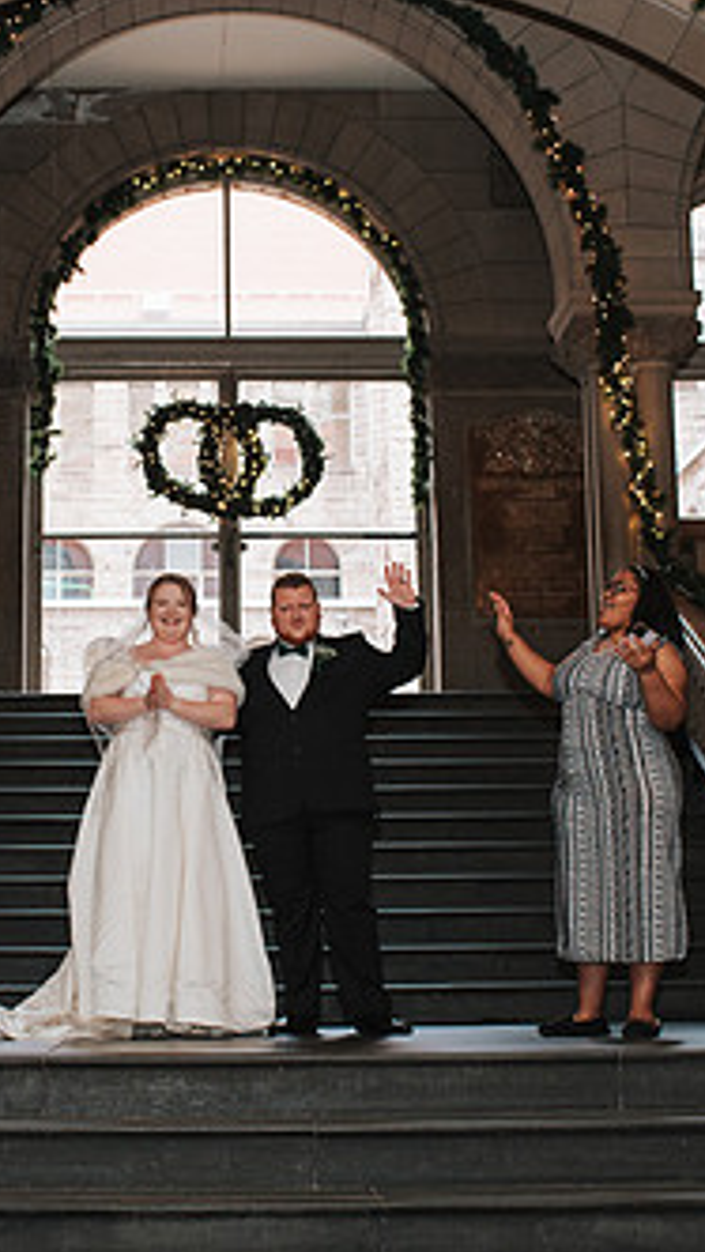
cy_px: 564
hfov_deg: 18.5
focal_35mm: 65
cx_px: 189
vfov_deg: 32.3
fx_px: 2158
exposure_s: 1/200
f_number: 3.5
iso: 1000
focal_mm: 35
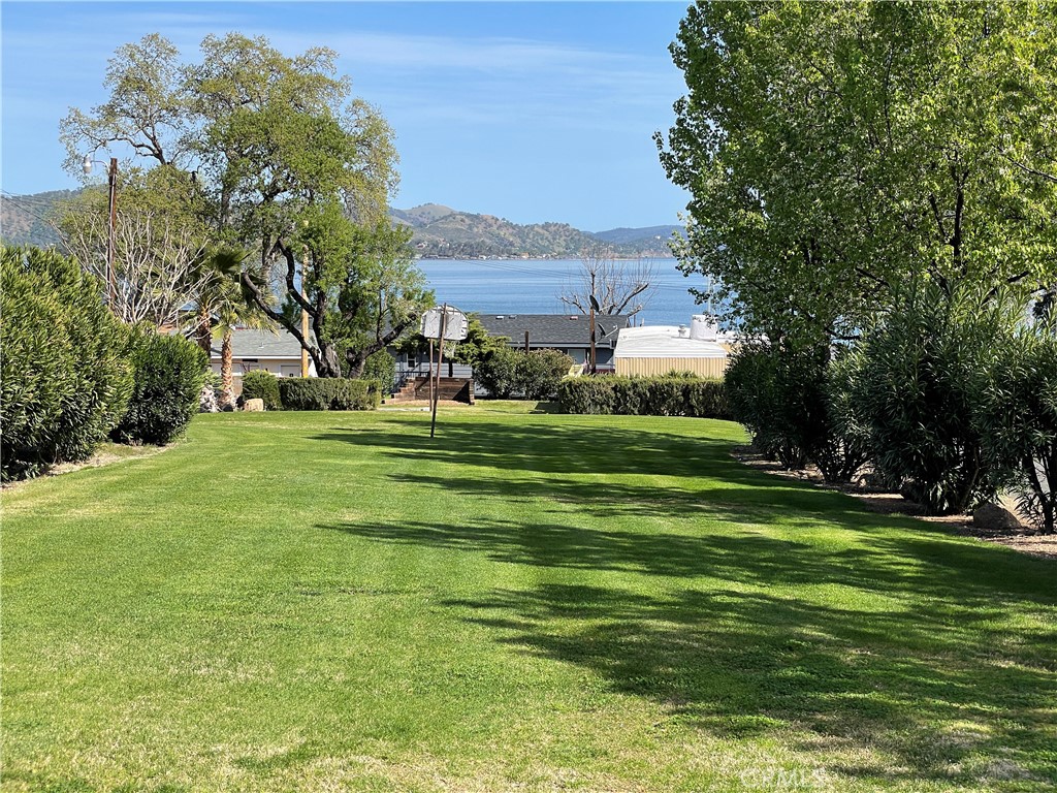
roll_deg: +0.7
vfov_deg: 28.0
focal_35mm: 52
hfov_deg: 36.8
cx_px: 528
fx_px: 1588
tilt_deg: -3.4
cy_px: 396
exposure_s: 1/1142
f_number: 2
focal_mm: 6
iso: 25
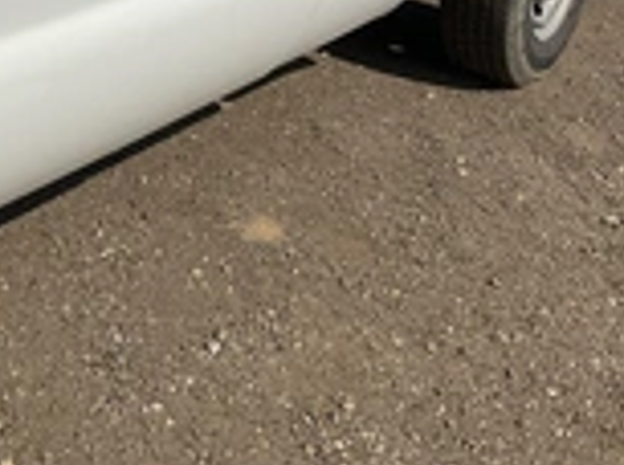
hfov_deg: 25.2
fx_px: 1367
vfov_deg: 18.3
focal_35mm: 76
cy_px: -102
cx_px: 106
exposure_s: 1/3788
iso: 25
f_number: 1.8
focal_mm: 3
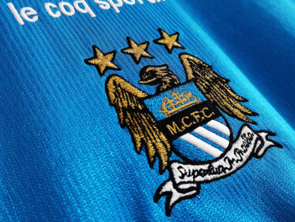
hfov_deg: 44.8
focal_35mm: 42
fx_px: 358
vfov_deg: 34.3
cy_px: 87
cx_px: 147
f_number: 1.8
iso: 200
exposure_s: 1/100
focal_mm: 5.58
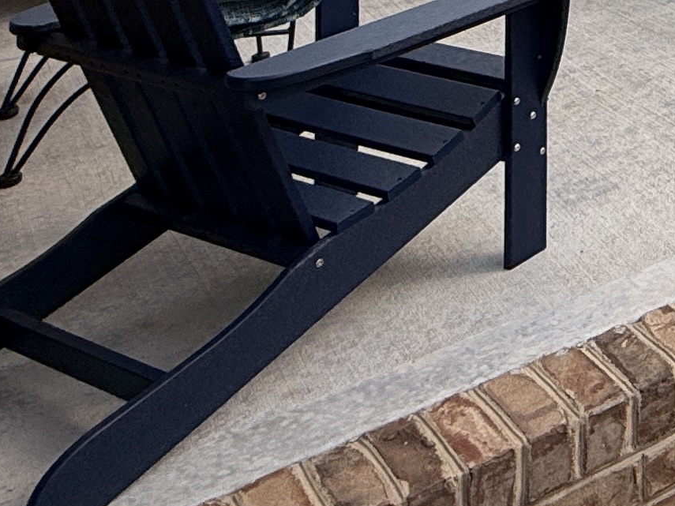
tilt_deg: +1.1
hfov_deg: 22.8
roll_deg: +0.3
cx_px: 1063
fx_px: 1287
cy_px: -448
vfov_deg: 17.4
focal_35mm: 66
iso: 50
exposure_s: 1/2092
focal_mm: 2.22
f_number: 2.2
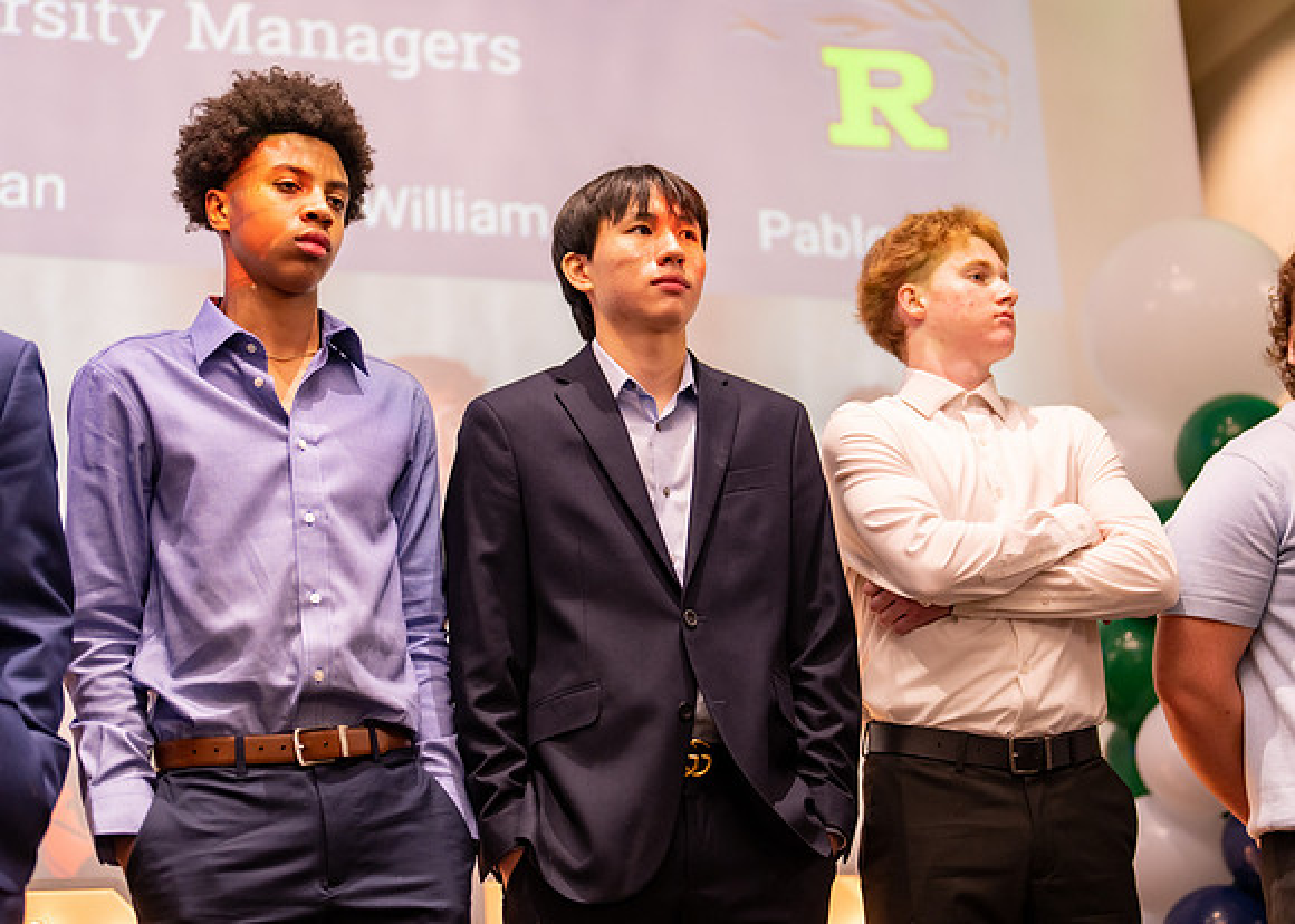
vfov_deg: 23.4
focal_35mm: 61
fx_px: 2231
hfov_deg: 32.4
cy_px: 456
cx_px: 654
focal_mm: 50
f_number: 1.2
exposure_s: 1/400
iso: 800
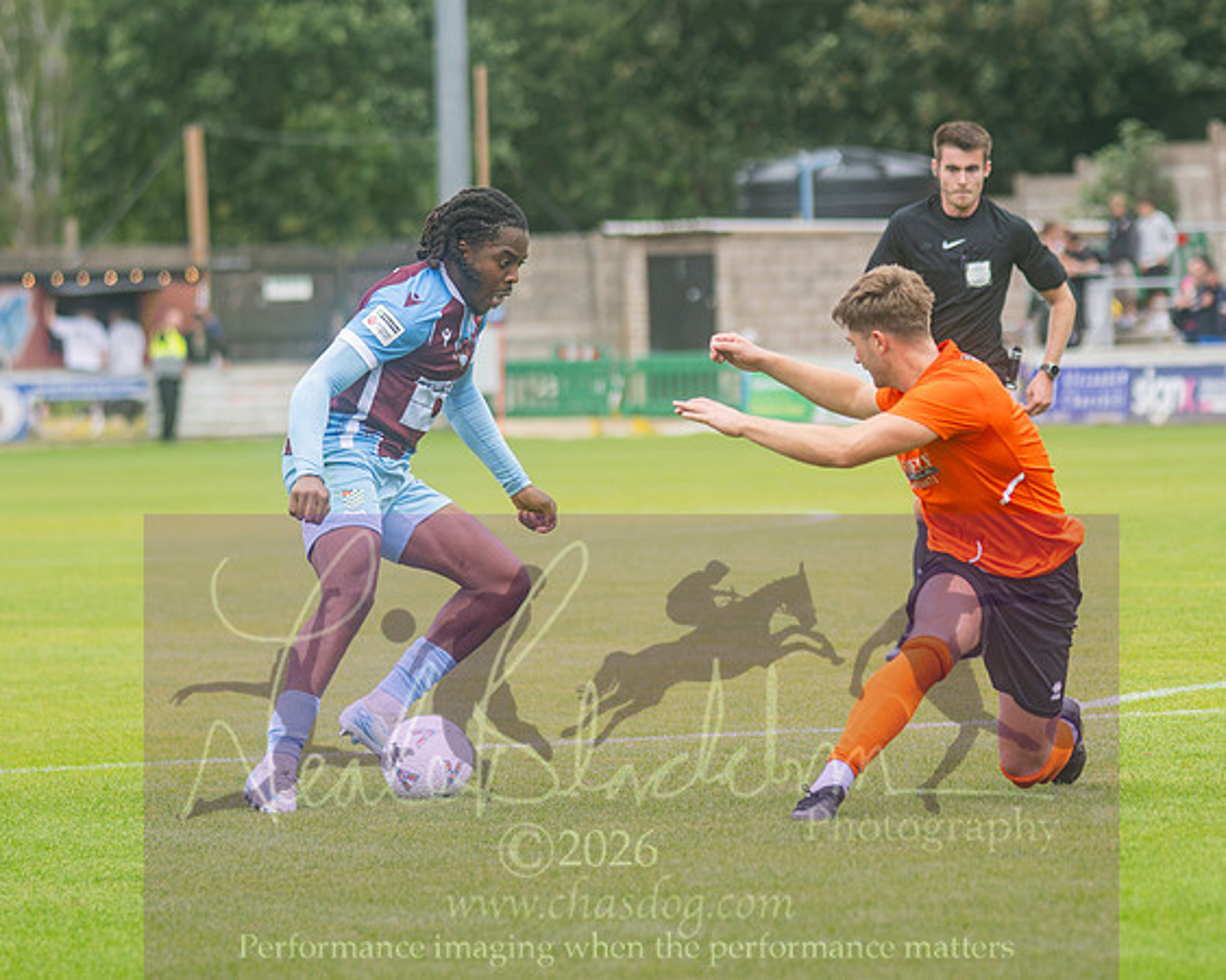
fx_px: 9452
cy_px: 421
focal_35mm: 261
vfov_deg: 5.9
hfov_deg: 7.4
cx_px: 726
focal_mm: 125
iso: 250
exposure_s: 1/1250
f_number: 2.8
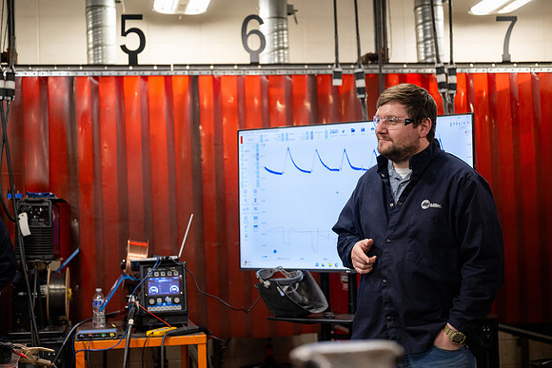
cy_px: 184
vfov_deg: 23.4
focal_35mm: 58
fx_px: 889
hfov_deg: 34.5
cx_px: 276
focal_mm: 58
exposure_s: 1/100
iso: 320
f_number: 2.8
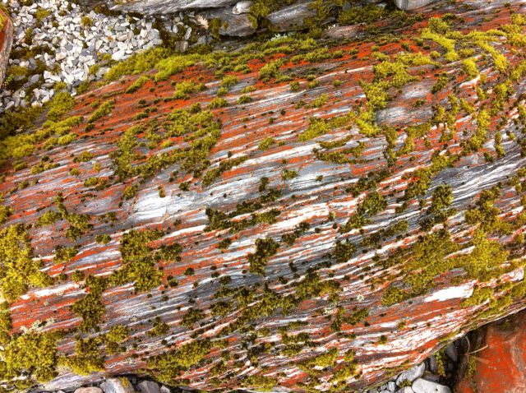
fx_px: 531
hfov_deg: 52.7
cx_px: 263
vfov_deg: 40.6
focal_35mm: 35
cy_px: 196
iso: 80
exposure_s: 1/222
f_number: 2.8
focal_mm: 3.85
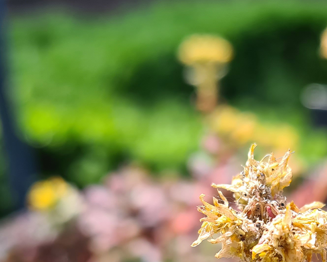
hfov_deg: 24.5
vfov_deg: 19.6
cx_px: 248
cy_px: 227
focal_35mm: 77
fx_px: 745
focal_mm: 5.4
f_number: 1.8
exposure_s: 1/560
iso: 50
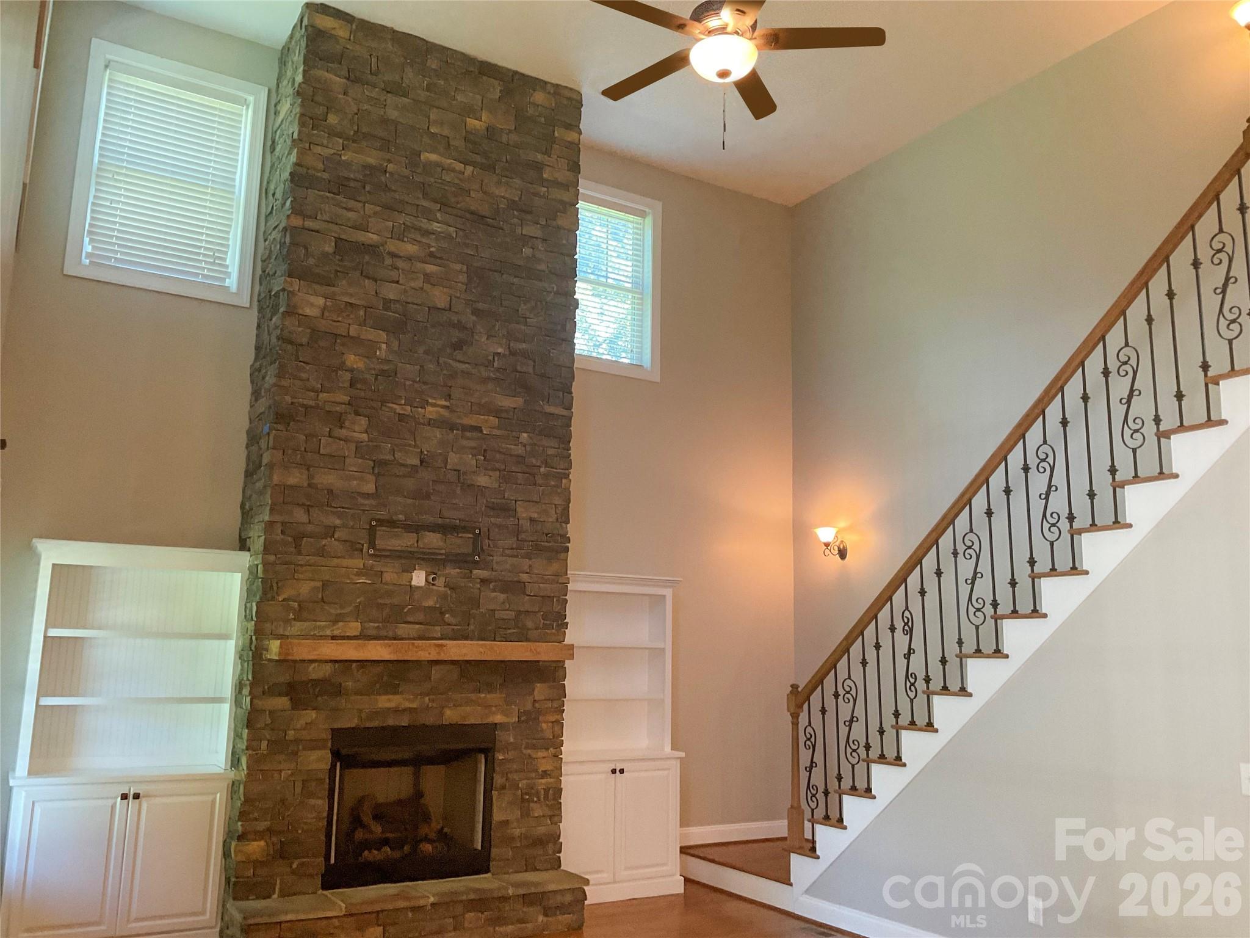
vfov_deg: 48.2
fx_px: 1047
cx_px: 625
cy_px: 469
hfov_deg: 61.7
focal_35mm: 29
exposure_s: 1/60
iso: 160
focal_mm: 3
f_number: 1.8
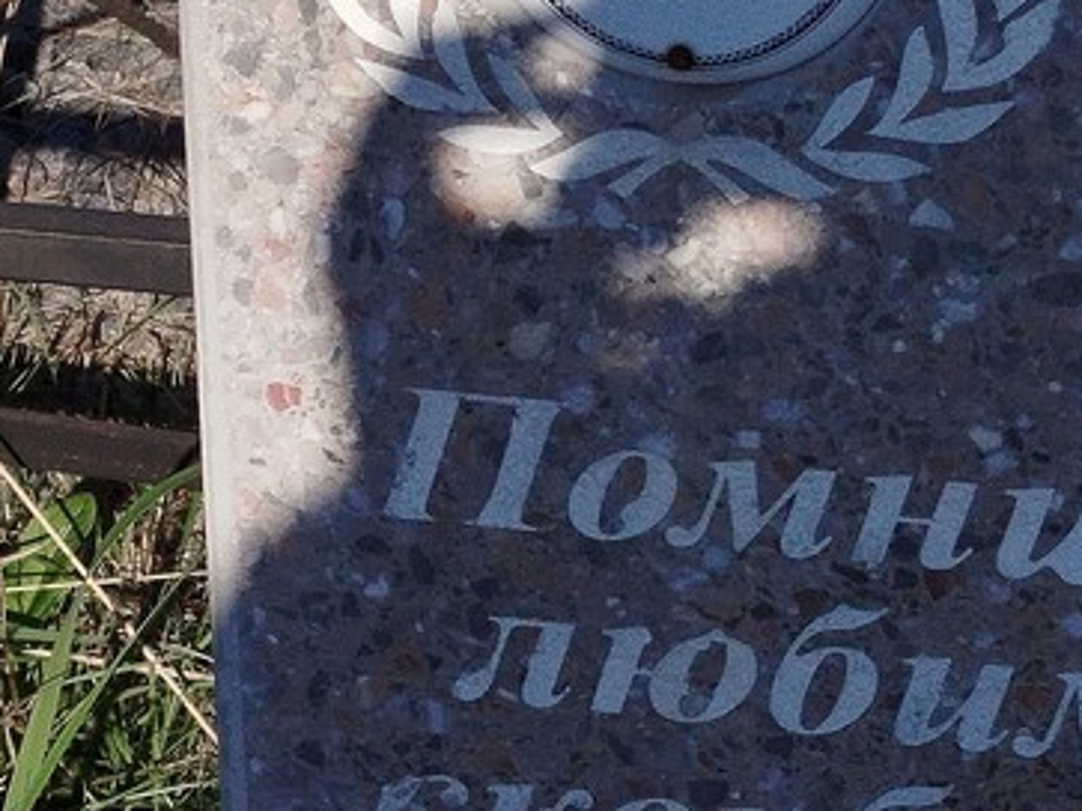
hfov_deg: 30.2
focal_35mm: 64
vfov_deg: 22.4
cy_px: 95
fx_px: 2000
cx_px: 626
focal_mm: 5.31
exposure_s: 1/1238
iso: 50
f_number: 1.7
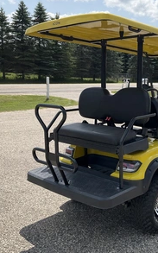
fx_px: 290
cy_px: 128
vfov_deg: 47.2
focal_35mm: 42
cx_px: 115
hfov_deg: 30.1
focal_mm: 3
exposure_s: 1/1984
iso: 25
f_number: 1.8
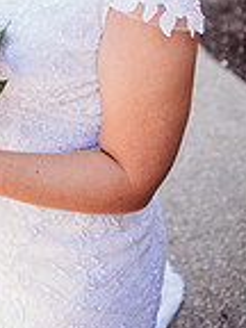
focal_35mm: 72
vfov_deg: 23.4
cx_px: 48
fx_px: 682
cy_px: -116
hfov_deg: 20.2
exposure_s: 1/500
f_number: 2.2
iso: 160
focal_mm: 24
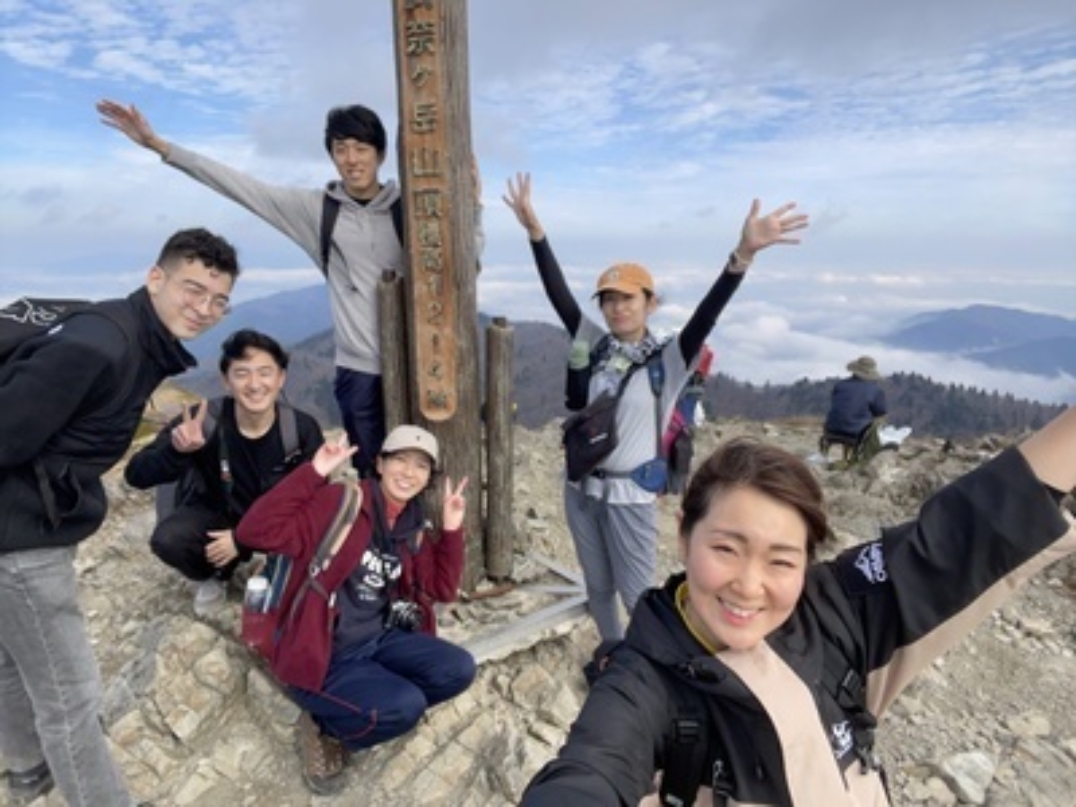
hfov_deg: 73.9
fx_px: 715
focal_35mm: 23
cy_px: 404
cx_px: 538
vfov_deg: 58.9
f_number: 2.2
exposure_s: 1/871
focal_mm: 2.71
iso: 25
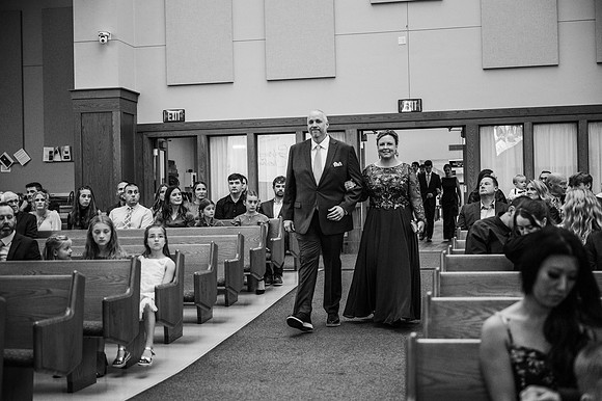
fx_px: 902
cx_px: 301
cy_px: 200
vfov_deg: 25.0
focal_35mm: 54
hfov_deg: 36.9
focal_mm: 54
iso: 2000
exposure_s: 1/250
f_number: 2.8
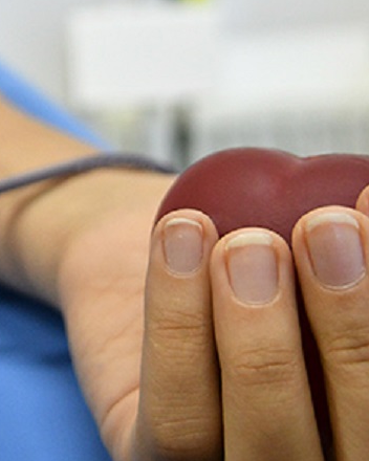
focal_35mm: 98
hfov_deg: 15.2
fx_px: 1338
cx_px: -66
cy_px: 87
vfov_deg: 19.3
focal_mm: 24
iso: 1000
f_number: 2.8
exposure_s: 1/400
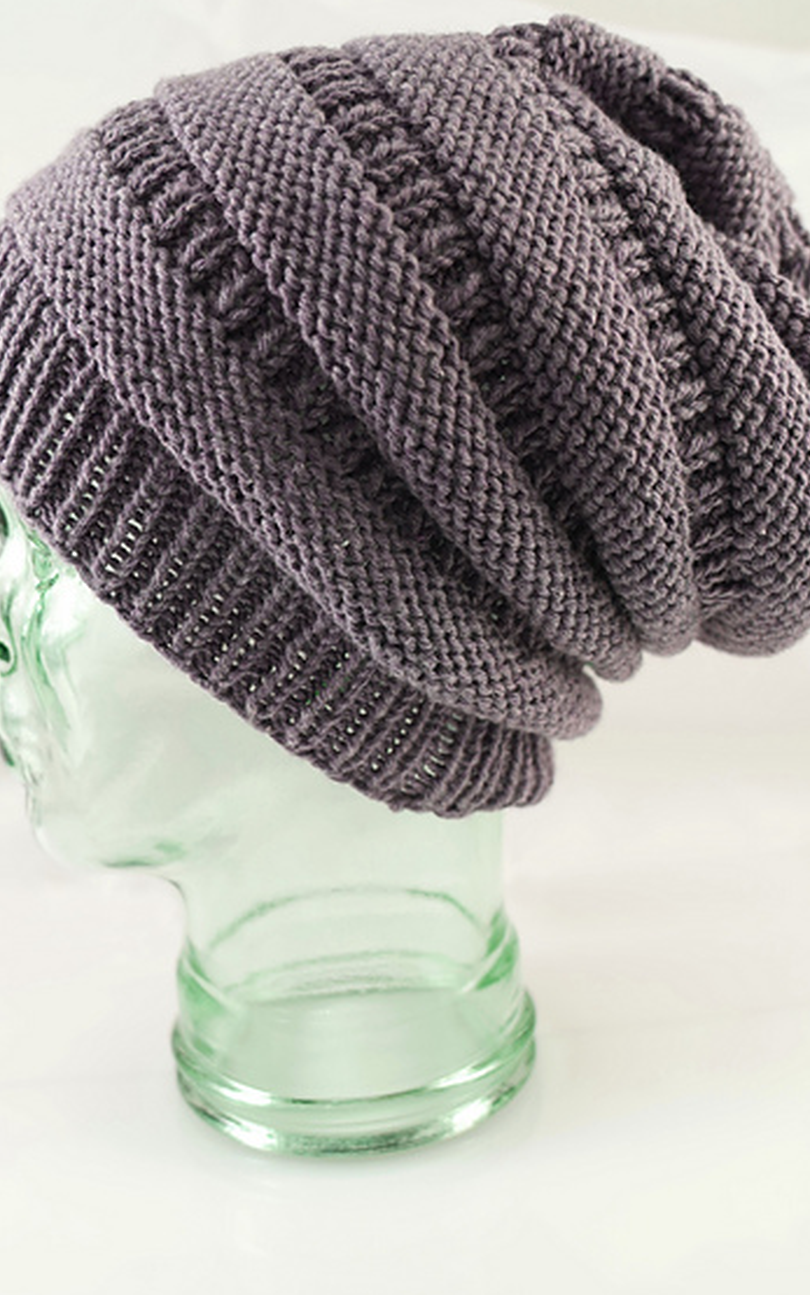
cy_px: 656
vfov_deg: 49.3
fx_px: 1412
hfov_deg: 32.0
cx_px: 400
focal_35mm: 40
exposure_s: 1/40
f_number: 5
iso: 250
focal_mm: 34
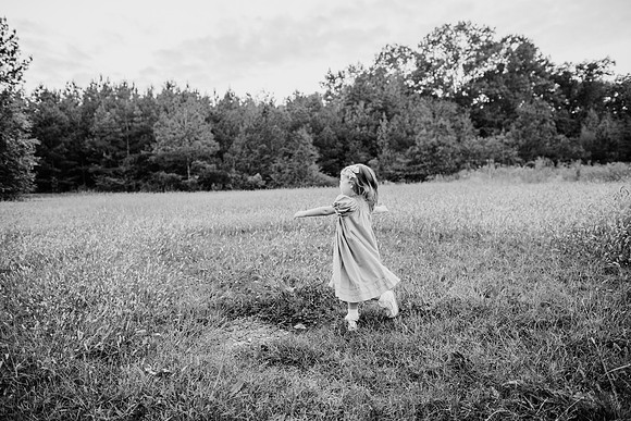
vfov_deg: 53.2
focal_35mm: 24
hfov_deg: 73.7
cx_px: 316
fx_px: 421
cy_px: 210
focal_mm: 24
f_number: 2.8
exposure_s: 1/320
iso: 500
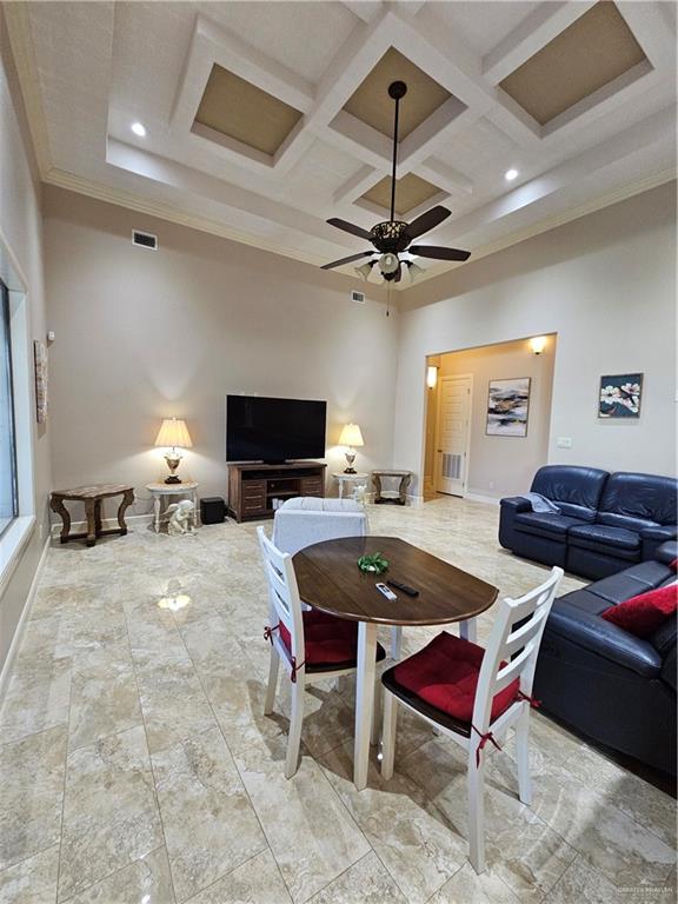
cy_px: 452
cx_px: 339
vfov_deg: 106.2
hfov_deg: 89.9
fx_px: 339
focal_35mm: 13
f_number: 2.2
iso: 400
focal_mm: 2.2
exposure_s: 1/60
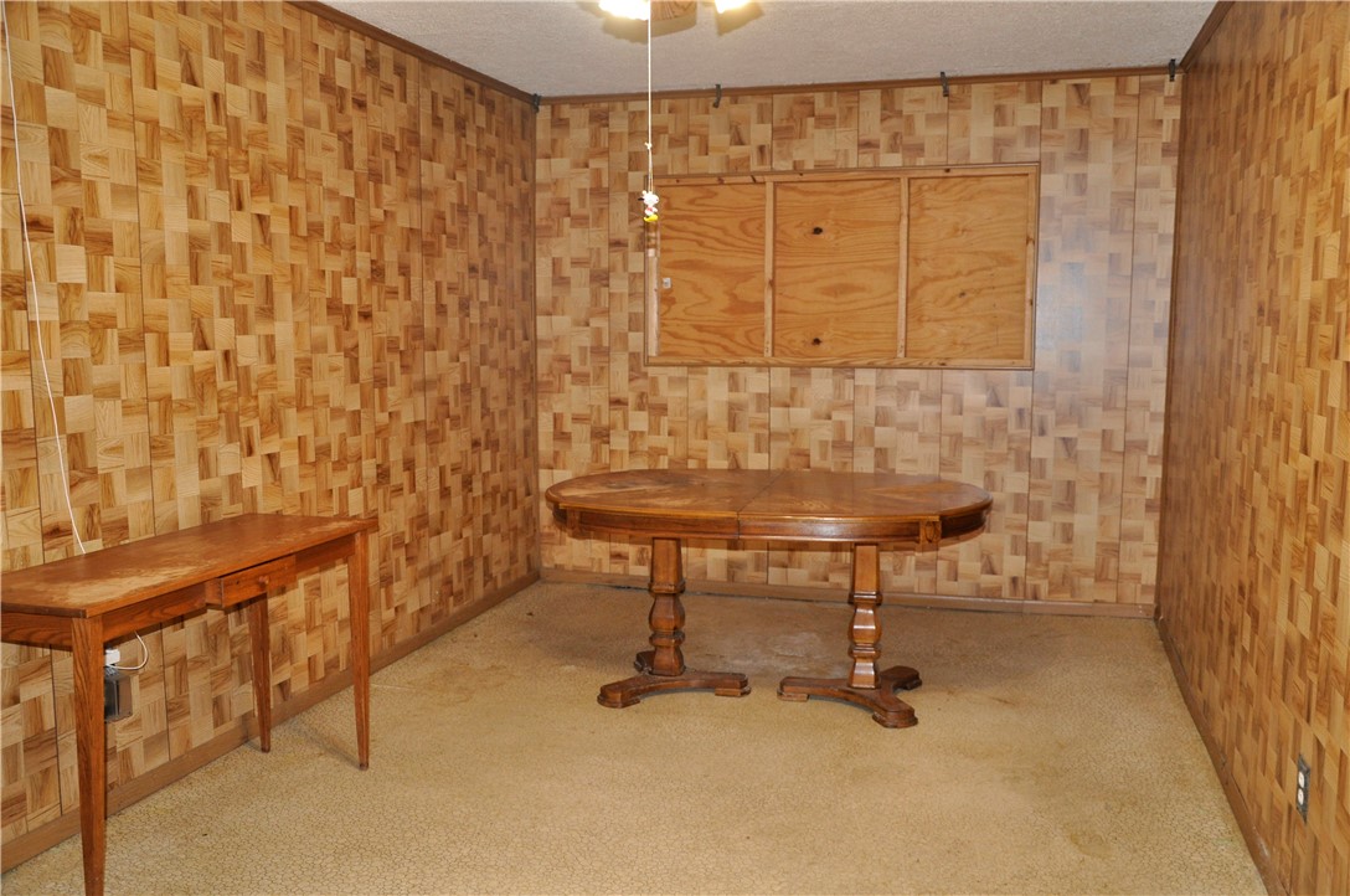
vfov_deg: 41.6
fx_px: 1179
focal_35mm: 32
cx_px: 675
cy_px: 448
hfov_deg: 59.6
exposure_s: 1/60
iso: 800
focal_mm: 21
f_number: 3.8
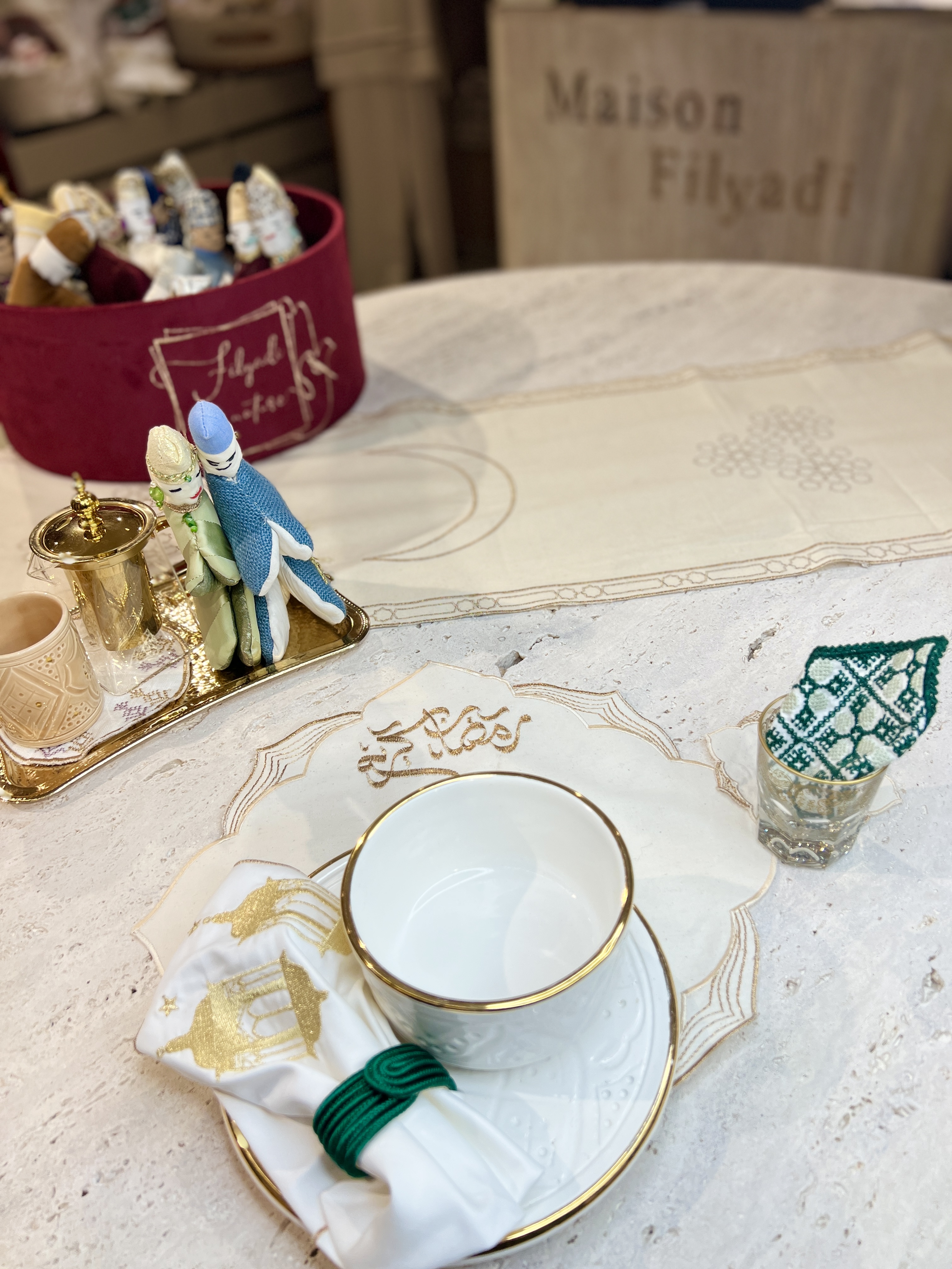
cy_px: 634
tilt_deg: -38.7
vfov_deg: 67.3
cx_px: 476
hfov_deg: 53.1
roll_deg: +4.5
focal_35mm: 26
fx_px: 953
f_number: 1.5
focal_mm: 5.7
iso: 50
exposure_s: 1/476
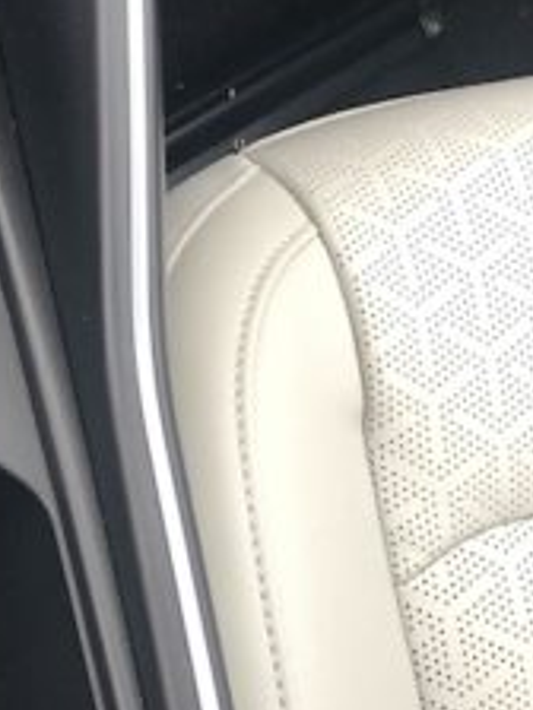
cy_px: 266
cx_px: -362
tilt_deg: -65.7
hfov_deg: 13.6
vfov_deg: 19.6
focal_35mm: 100
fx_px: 2053
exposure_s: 1/40
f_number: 1.8
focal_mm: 3.99
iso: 25
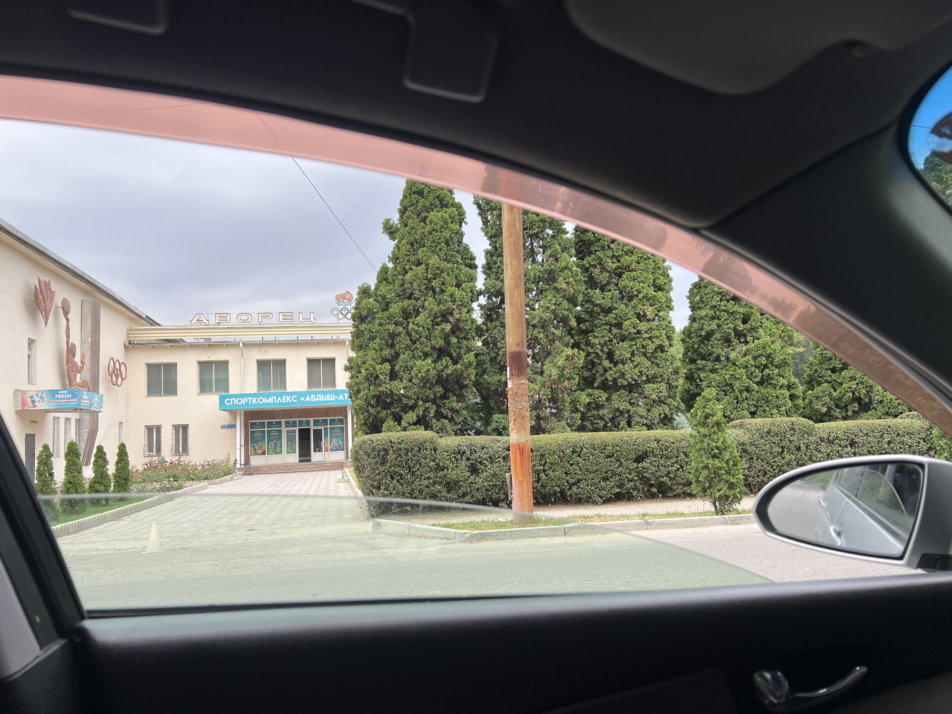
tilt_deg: +5.8
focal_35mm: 26
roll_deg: +2.7
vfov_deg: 53.1
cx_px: 476
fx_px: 715
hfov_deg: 67.3
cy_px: 357
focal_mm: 5.7
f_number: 1.5
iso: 50
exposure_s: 1/121
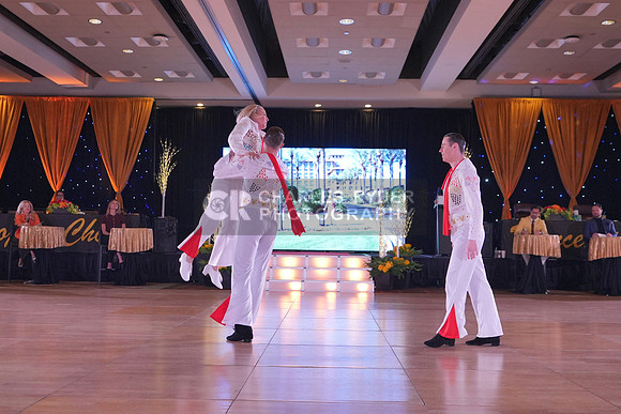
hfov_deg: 49.5
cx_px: 310
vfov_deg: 34.2
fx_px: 673
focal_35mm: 39
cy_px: 207
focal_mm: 26
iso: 2000
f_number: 4
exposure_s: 1/400
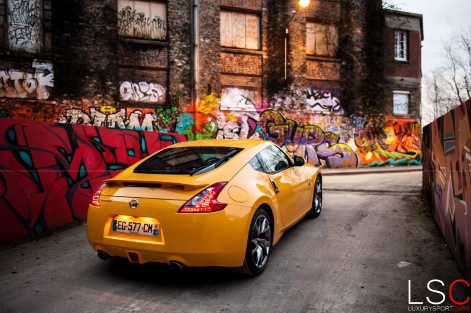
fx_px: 405
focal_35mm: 31
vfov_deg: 42.3
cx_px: 236
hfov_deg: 60.3
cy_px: 156
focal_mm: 31
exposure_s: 1/40
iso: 500
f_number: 2.8
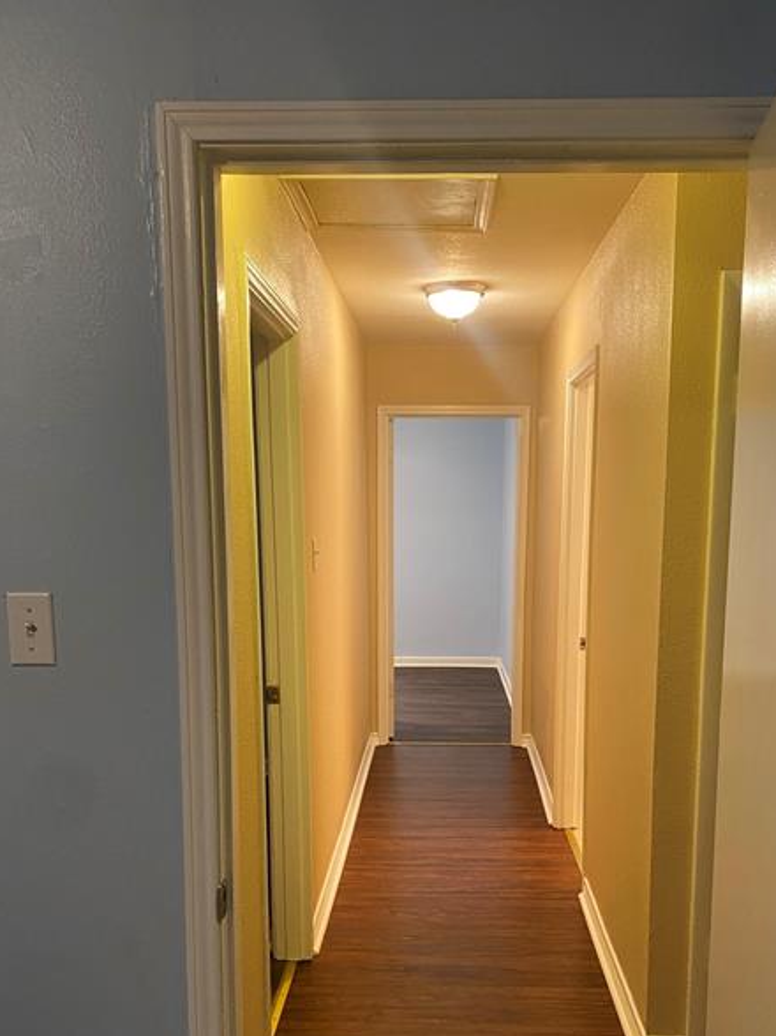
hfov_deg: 41.8
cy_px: 662
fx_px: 1017
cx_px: 418
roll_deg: -0.7
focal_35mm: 34
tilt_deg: -7.1
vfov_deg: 53.2
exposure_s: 1/60
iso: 250
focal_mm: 4.25
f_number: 1.8
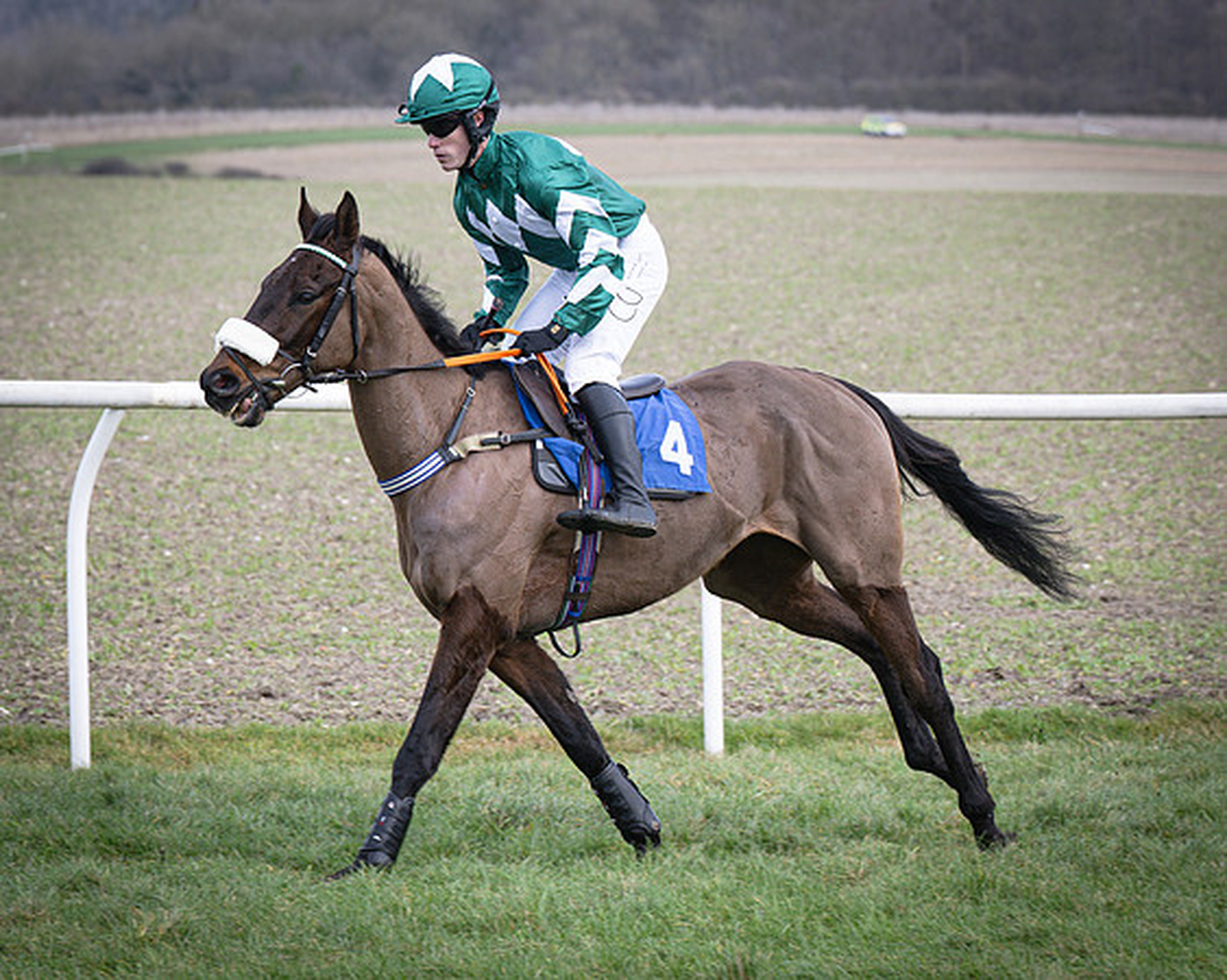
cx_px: 484
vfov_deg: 6.5
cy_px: 497
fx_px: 8672
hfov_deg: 8.1
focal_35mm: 239
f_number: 4
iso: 200
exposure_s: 1/640
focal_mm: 102
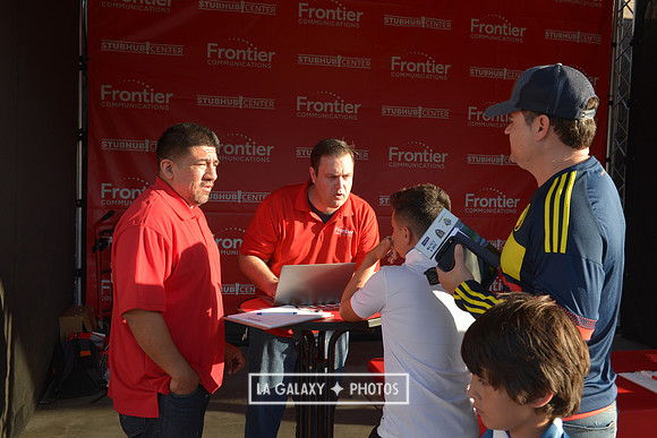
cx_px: 328
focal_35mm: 35
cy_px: 219
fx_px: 639
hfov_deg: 54.4
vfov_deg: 37.9
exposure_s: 1/320
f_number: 9
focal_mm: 35
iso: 400
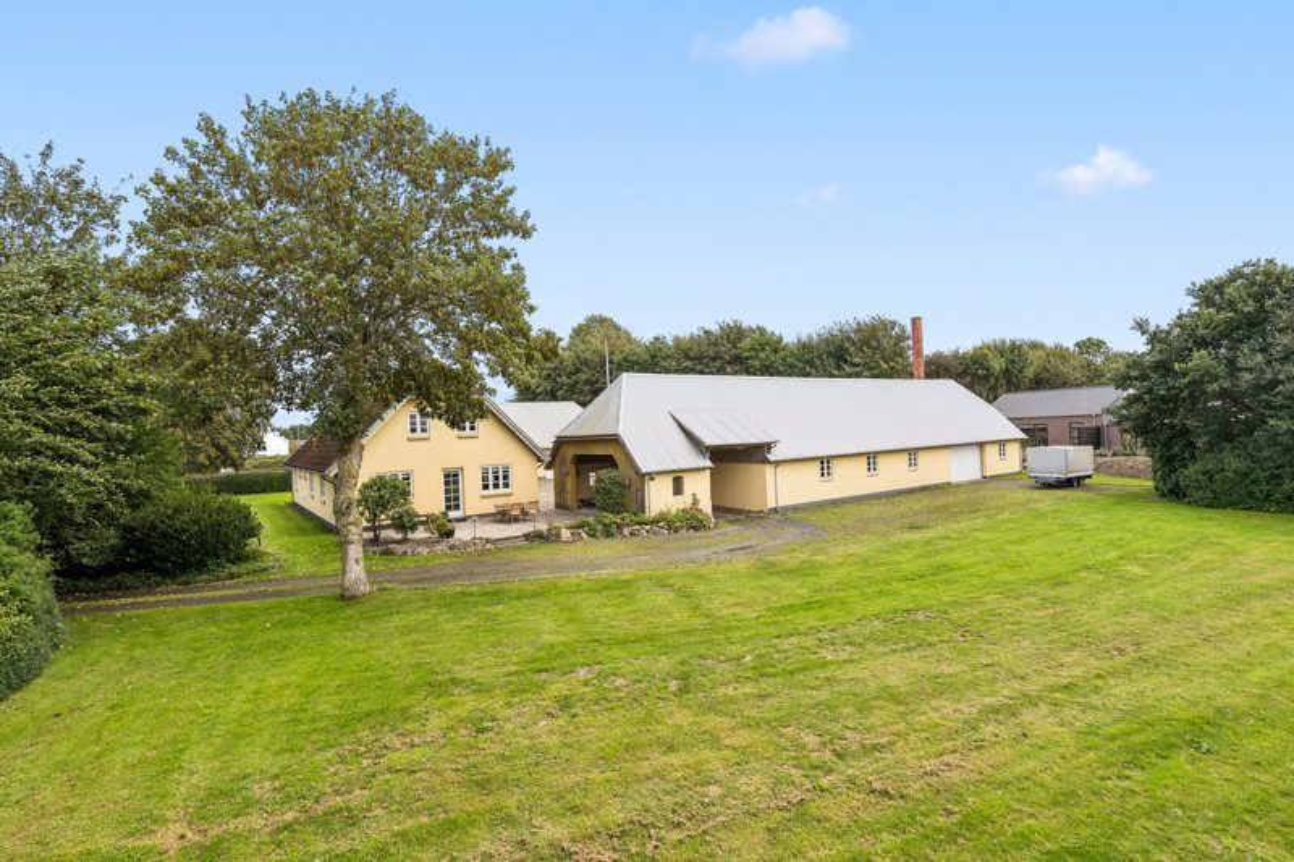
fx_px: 683
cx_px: 647
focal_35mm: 19
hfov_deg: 86.9
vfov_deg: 64.5
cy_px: 431
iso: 200
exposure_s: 1/125
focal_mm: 19
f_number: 8
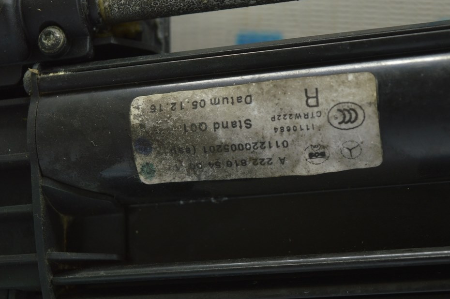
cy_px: 164
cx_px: 209
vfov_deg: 17.9
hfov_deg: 26.7
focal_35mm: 76
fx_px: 949
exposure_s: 1/20
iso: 400
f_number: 5.6
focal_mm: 46
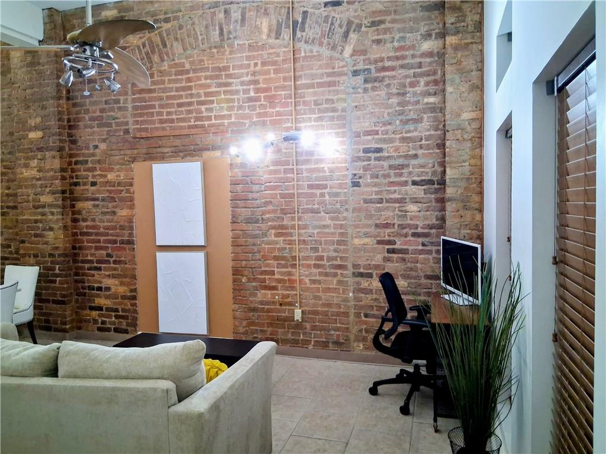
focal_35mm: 26
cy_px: 227
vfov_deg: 53.1
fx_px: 455
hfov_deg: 67.3
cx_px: 303
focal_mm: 3.98
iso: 500
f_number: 1.8
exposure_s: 1/33
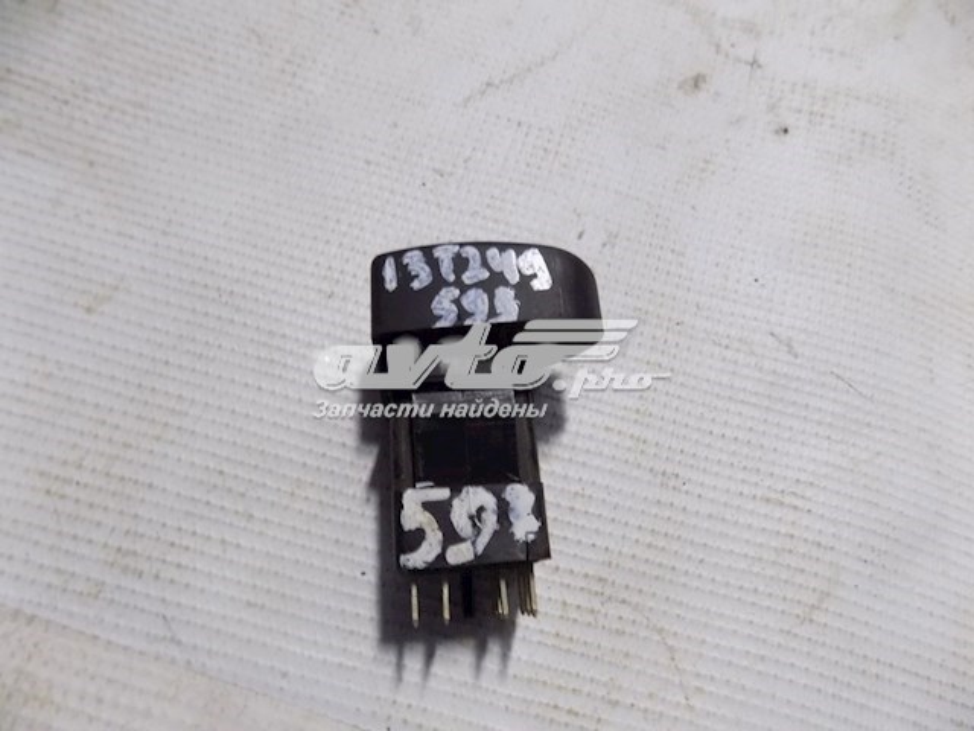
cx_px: 487
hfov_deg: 73.9
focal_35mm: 23
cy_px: 366
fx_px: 647
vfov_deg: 58.9
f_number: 3.1
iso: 400
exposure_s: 1/13
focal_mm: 4
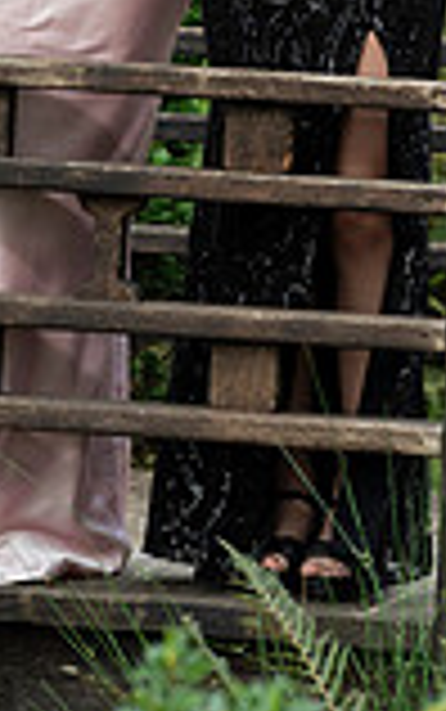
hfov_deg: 4.1
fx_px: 6212
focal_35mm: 320
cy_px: -256
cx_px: 239
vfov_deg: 6.5
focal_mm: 110
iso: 1250
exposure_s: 1/640
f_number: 6.3
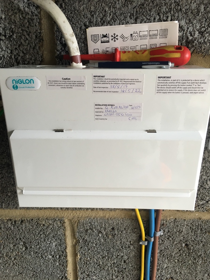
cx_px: 105
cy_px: 140
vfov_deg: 61.7
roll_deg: +0.4
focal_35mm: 29
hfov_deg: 48.2
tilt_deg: -19.9
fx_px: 235
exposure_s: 1/33
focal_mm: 4.15
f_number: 2.2
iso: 64
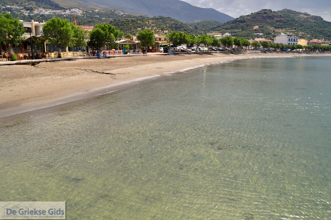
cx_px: 166
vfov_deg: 47.8
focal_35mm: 27
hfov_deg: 67.4
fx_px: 248
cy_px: 110
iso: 200
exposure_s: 1/320
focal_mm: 18
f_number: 10
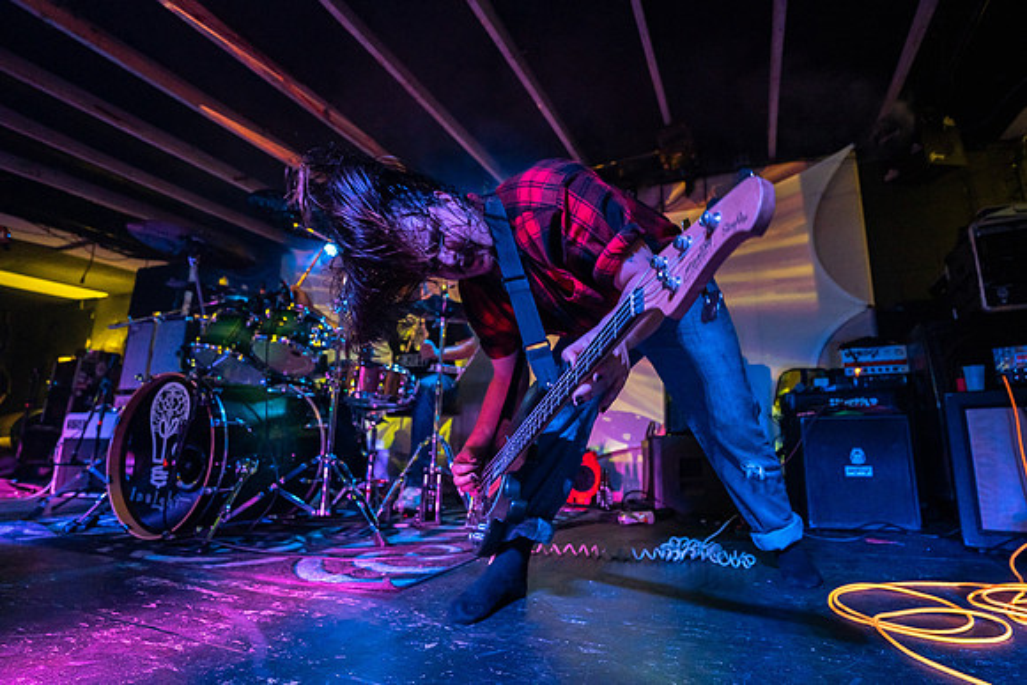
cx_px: 584
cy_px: 343
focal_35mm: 16
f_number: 2.8
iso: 1600
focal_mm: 14
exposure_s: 1/250
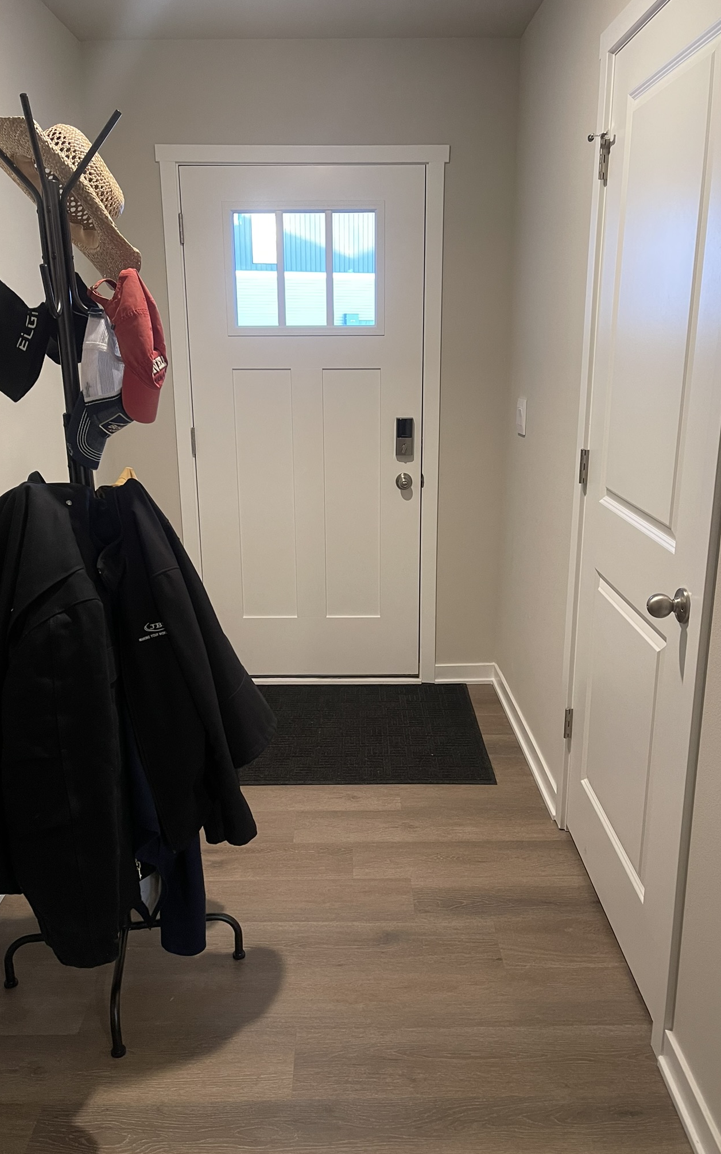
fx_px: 849
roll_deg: -0.3
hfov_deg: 46.0
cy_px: 572
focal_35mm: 27
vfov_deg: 68.4
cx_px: 351
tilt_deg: -13.1
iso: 250
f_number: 1.6
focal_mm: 5.1
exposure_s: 1/60
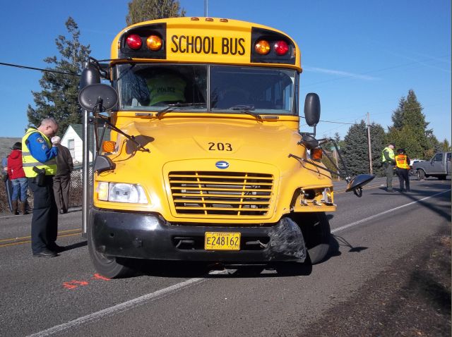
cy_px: 168
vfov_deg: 38.6
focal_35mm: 37
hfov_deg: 50.2
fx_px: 482
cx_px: 226
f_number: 10.1
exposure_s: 1/160
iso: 80
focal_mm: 6.6
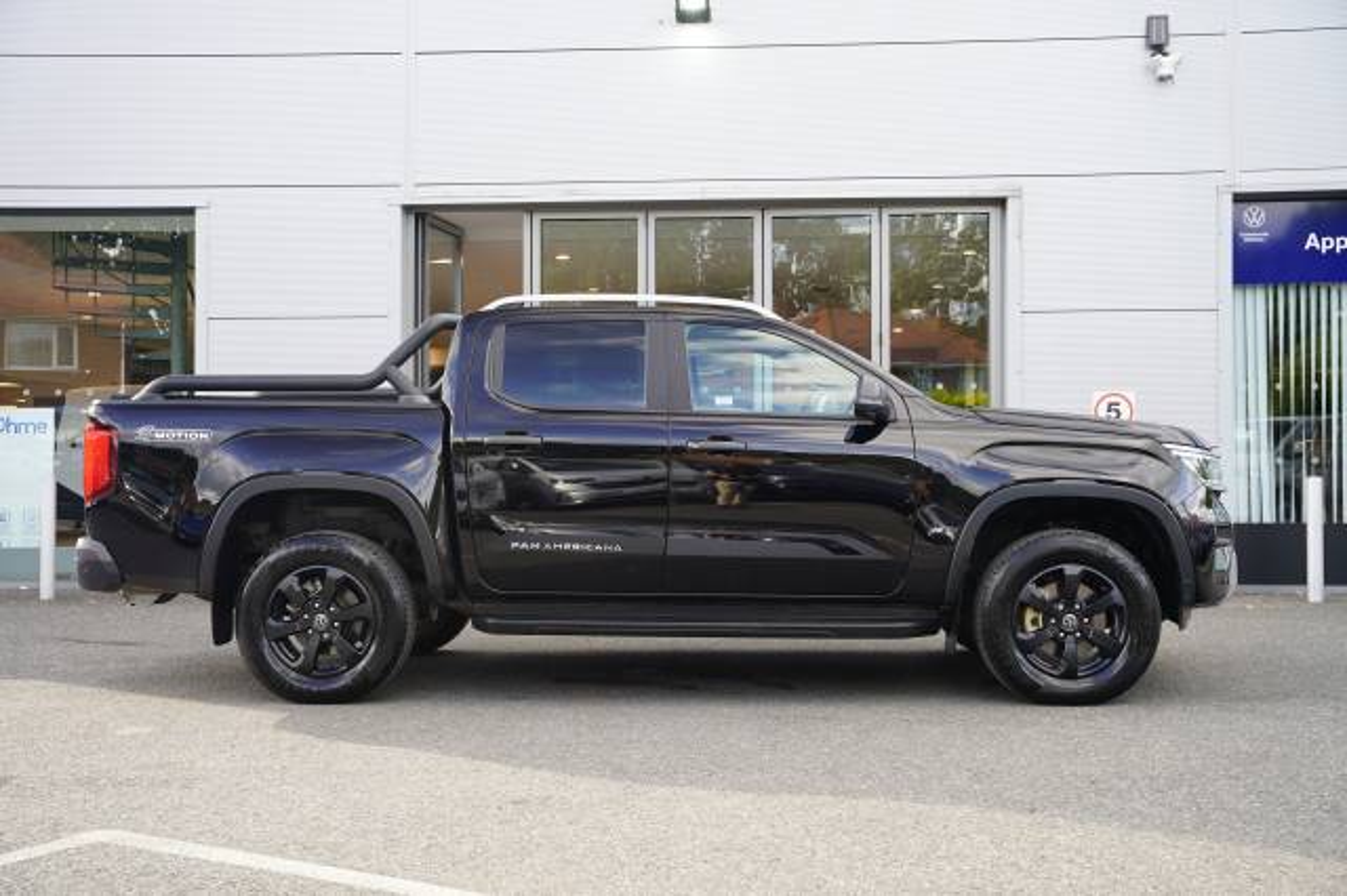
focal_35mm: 40
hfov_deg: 48.8
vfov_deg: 33.6
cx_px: 674
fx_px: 1485
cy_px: 448
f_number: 4
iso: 160
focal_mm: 39.7
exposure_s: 1/60
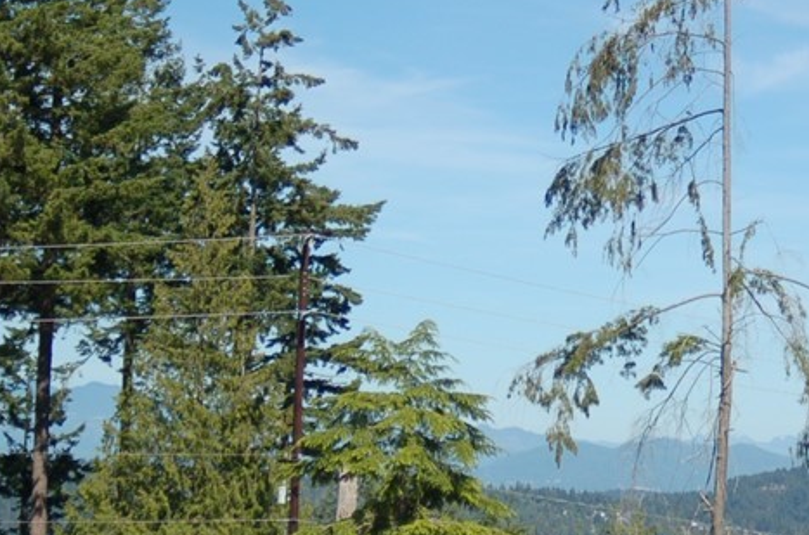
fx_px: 3139
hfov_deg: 14.6
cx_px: 704
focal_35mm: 140
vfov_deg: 9.7
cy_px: 339
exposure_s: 1/1600
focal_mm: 40
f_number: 4
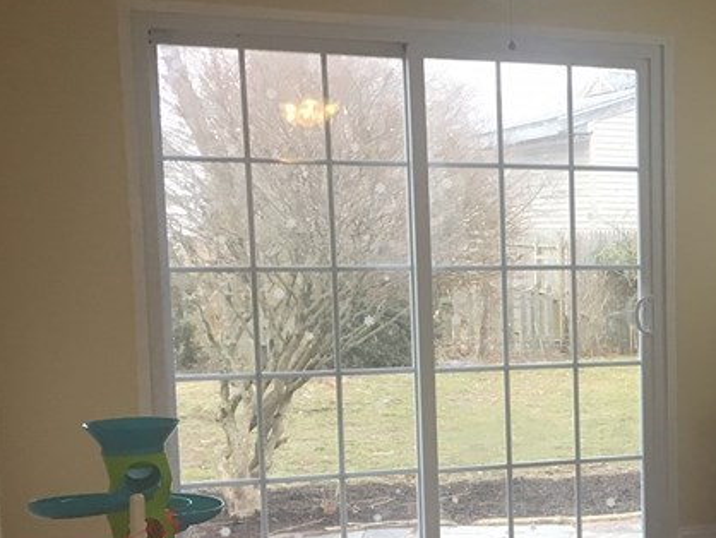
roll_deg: +0.1
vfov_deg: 20.5
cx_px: 843
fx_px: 1469
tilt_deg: -6.8
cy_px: 420
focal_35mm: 71
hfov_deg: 24.9
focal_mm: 4.15
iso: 25
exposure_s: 1/30
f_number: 2.2
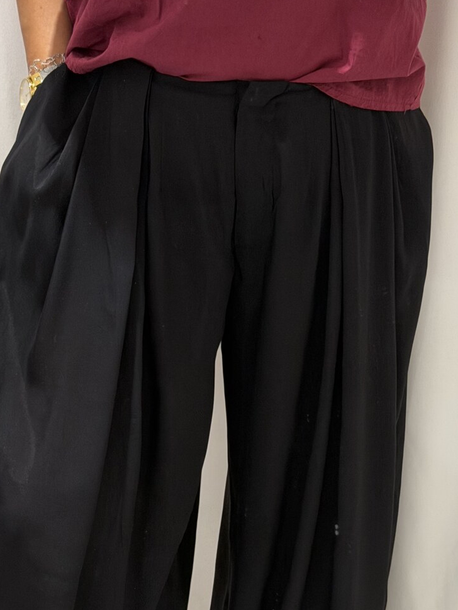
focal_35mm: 95
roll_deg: +1.5
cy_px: 525
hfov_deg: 15.5
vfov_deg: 20.3
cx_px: 133
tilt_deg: -27.6
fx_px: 1675
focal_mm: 6.76
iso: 125
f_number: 1.78
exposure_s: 1/50
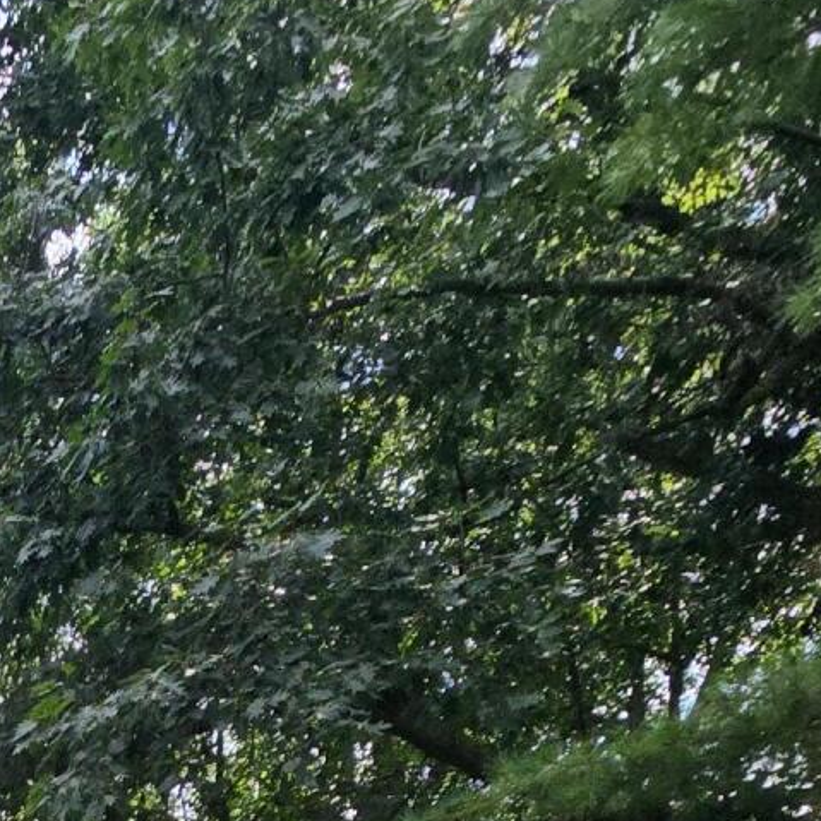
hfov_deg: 25.3
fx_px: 1288
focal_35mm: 48
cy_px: 1608
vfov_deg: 19.9
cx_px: -456
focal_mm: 2.2
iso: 50
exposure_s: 1/1300
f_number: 2.2
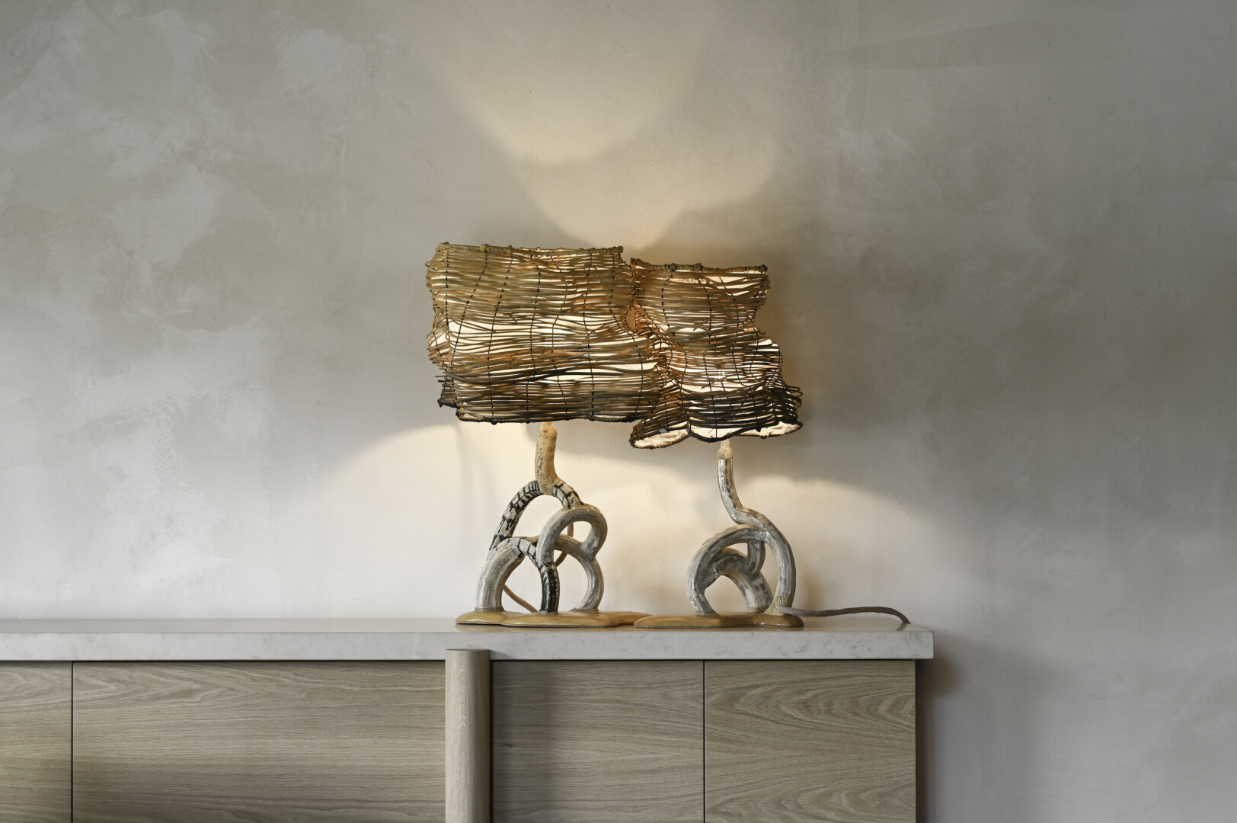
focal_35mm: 41
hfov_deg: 47.4
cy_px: 412
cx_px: 618
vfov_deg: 32.6
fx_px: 1408
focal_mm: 41
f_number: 4
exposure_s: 1/40
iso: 125
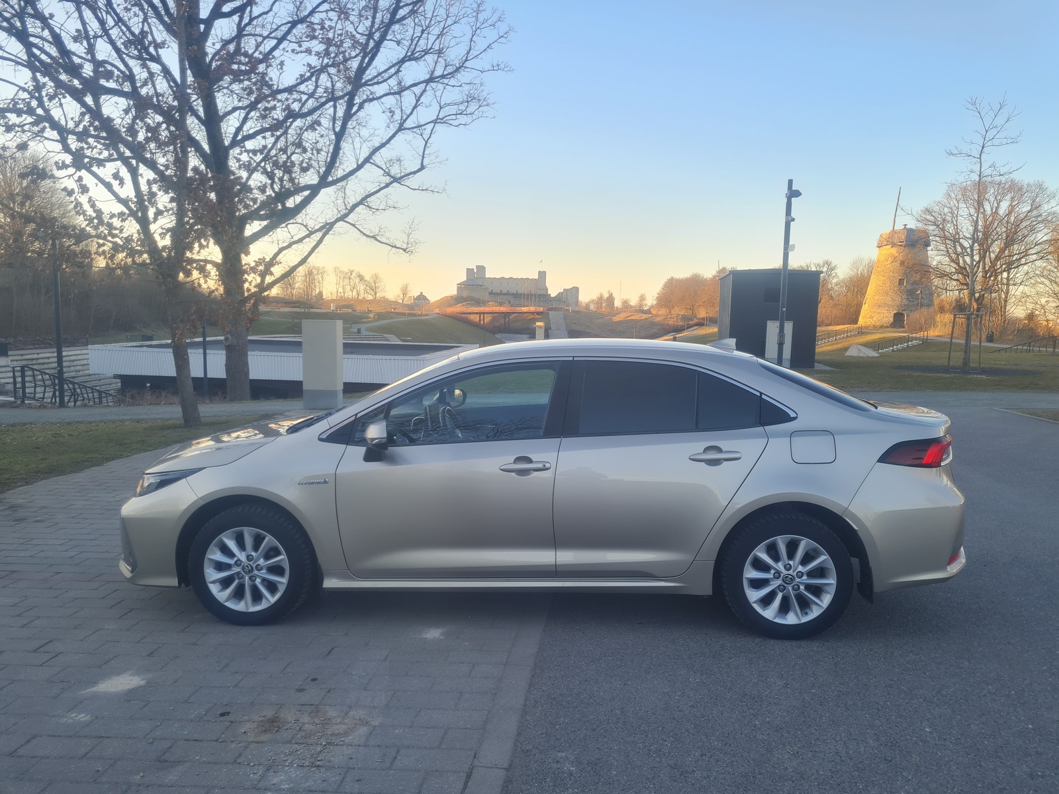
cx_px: 530
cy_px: 397
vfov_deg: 53.1
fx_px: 795
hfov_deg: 67.3
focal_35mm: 26
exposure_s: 1/218
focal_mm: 5.4
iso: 50
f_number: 1.8
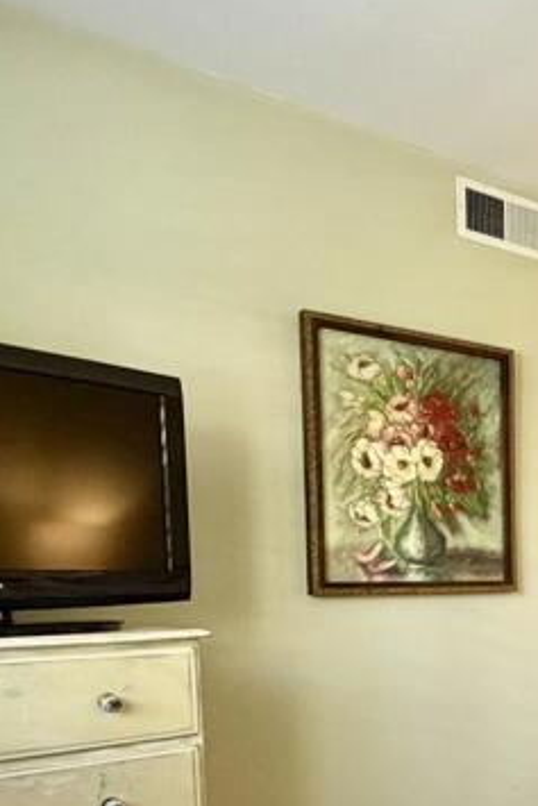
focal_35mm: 42
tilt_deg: -3.3
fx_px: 941
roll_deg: +1.3
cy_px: 631
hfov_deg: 24.9
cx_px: 797
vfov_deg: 44.4
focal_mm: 2.22
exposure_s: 1/102
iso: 320
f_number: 2.2
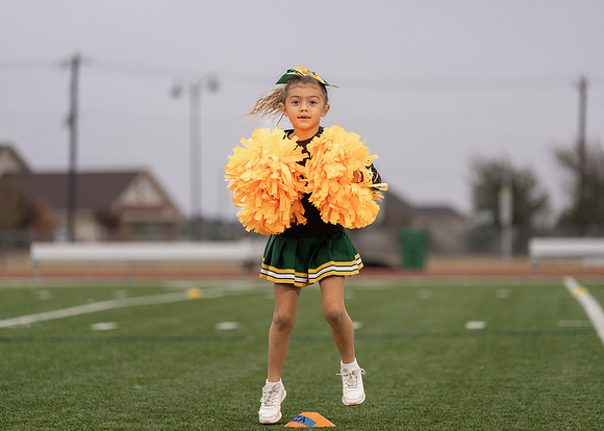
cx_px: 302
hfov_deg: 12.7
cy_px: 216
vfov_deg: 9.1
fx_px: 2714
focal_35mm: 158
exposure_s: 1/1000
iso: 500
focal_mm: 151
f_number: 2.8
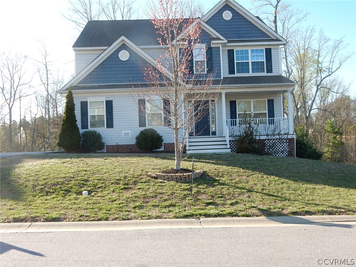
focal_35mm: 36
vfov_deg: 39.7
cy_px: 134
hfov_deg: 51.4
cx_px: 178
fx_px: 370
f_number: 4
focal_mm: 6.4
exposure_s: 1/250
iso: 125
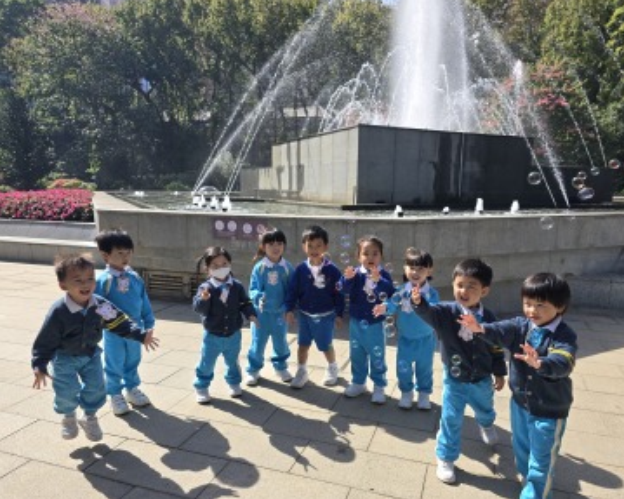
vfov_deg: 56.8
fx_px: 462
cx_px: 318
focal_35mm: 25
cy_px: 256
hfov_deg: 68.1
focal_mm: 6.3
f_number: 1.7
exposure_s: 1/407
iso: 12
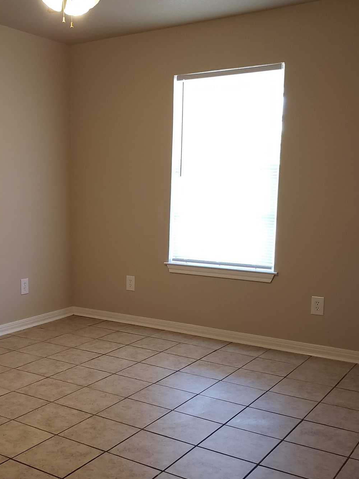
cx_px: 106
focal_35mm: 40
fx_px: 553
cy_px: 293
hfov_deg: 35.4
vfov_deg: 46.5
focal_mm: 4.3
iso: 250
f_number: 2.4
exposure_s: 1/40
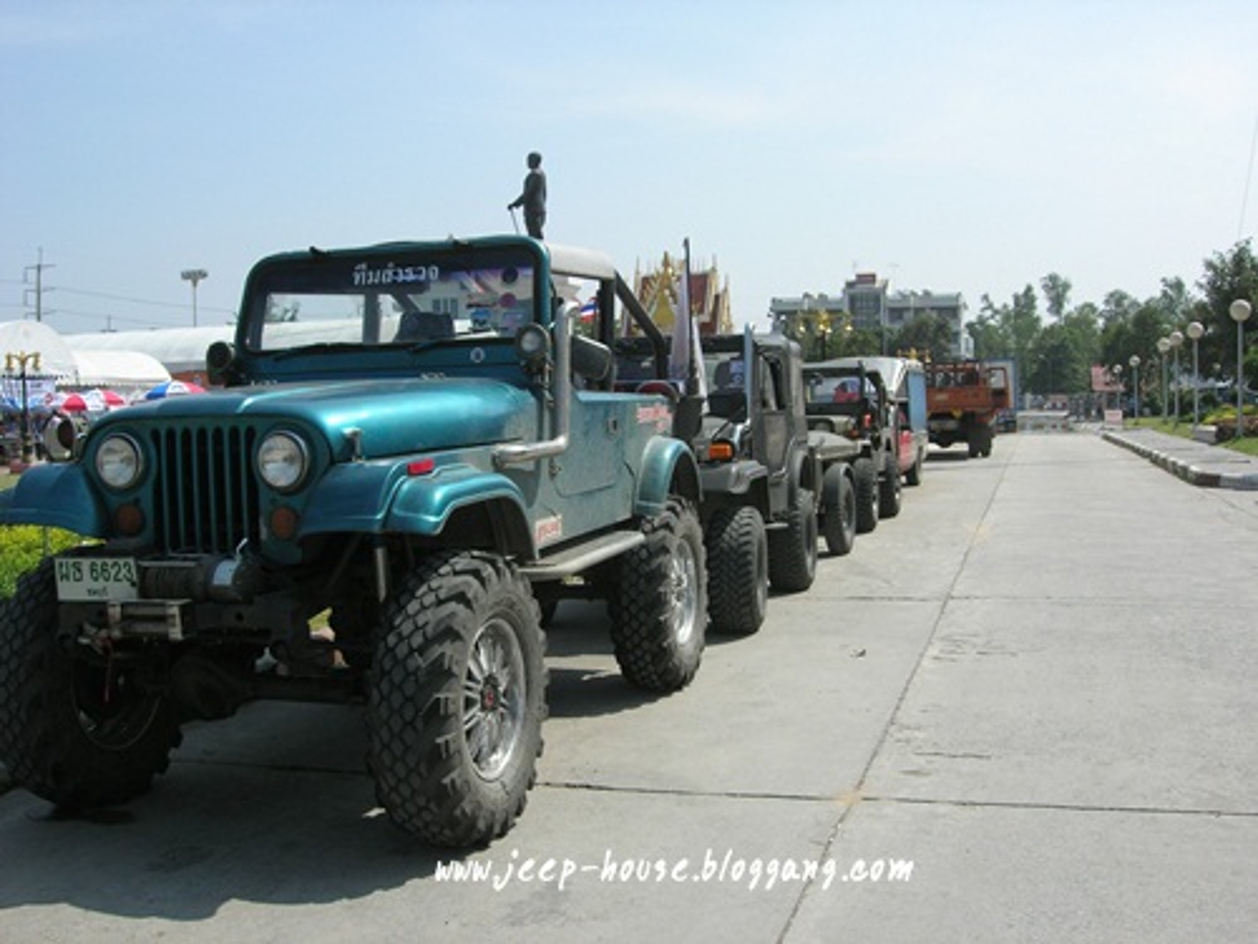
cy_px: 472
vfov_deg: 37.7
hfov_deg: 49.0
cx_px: 629
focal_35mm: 38
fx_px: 1381
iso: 64
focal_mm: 7.8
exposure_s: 1/692
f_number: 4.8
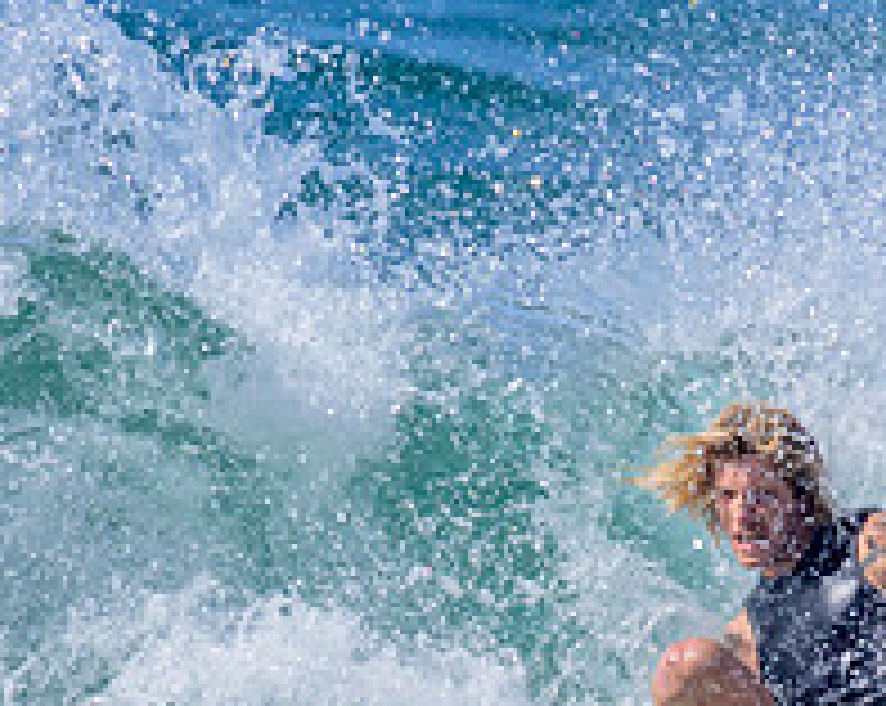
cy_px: 614
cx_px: 811
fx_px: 78969
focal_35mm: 3016
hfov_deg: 0.6
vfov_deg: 0.5
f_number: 11
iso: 900
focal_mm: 800
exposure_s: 1/2000
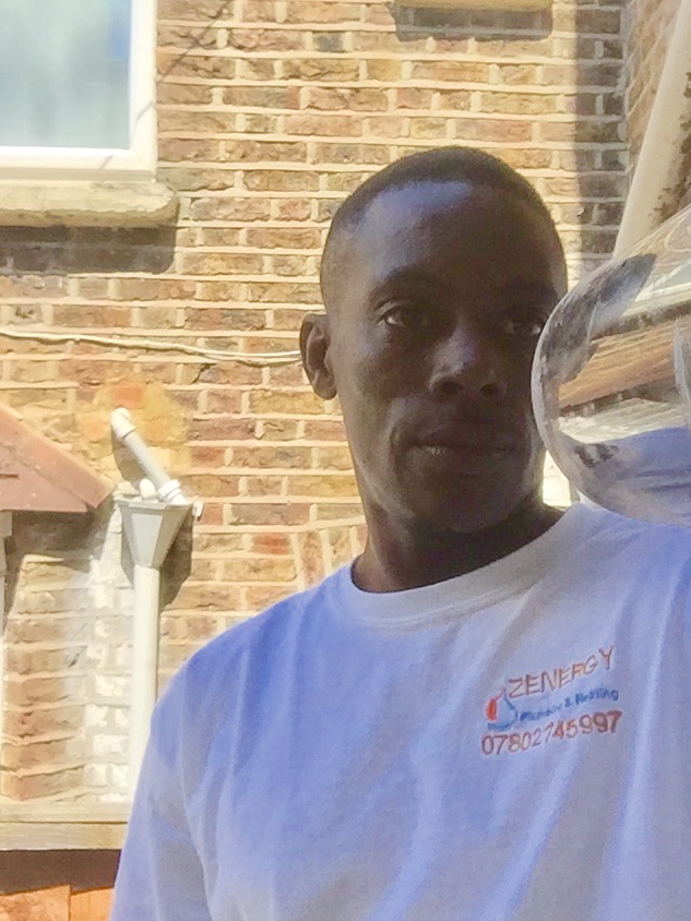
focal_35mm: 47
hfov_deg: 30.8
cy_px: 422
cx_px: 426
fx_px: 1251
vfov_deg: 40.4
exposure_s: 1/571
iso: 32
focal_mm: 2.65
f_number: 2.2
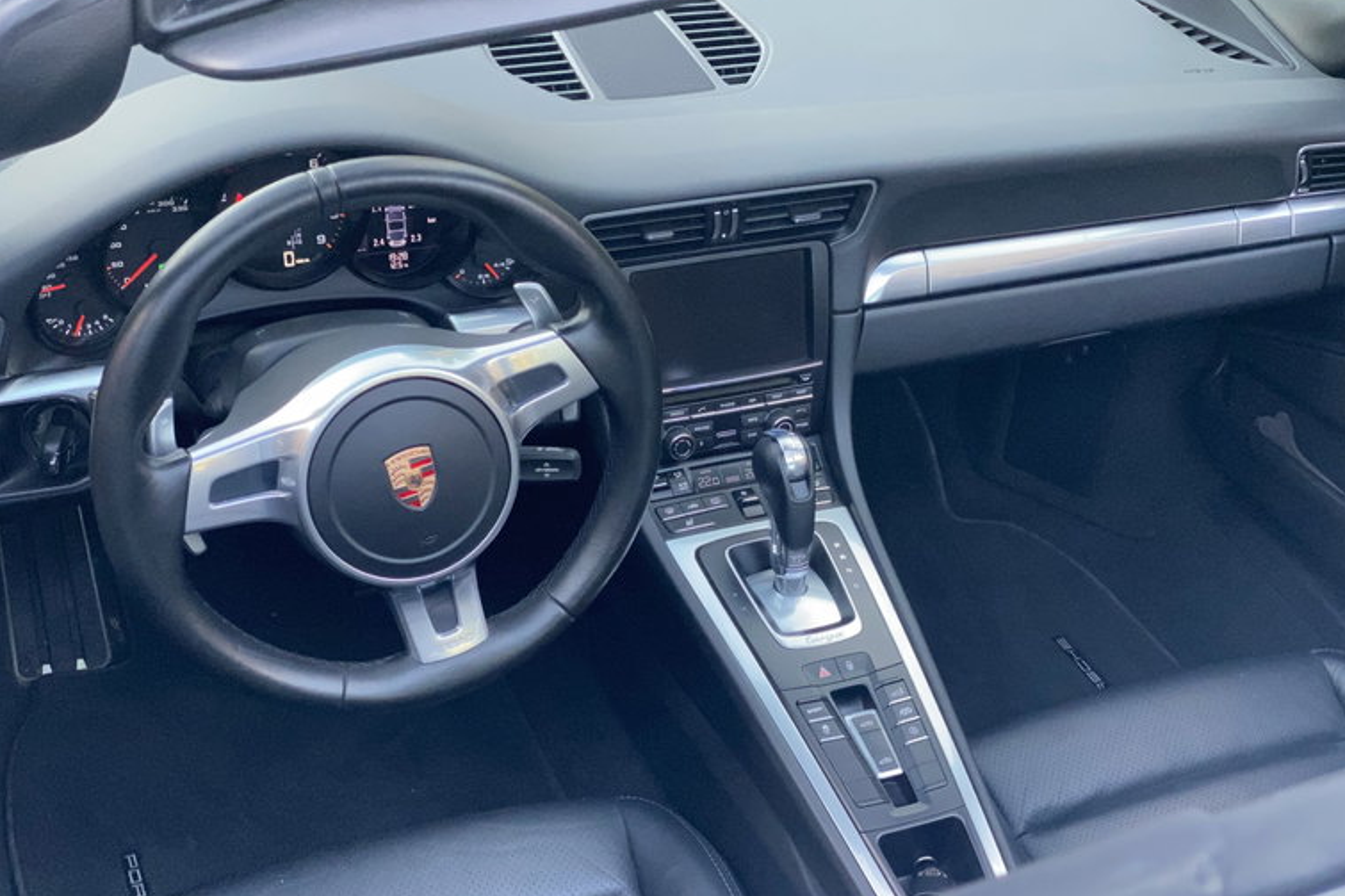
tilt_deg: -34.9
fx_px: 2054
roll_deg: -4.4
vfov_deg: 24.6
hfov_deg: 36.3
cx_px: 682
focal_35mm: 55
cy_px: 486
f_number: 2
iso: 160
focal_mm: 6
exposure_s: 1/85
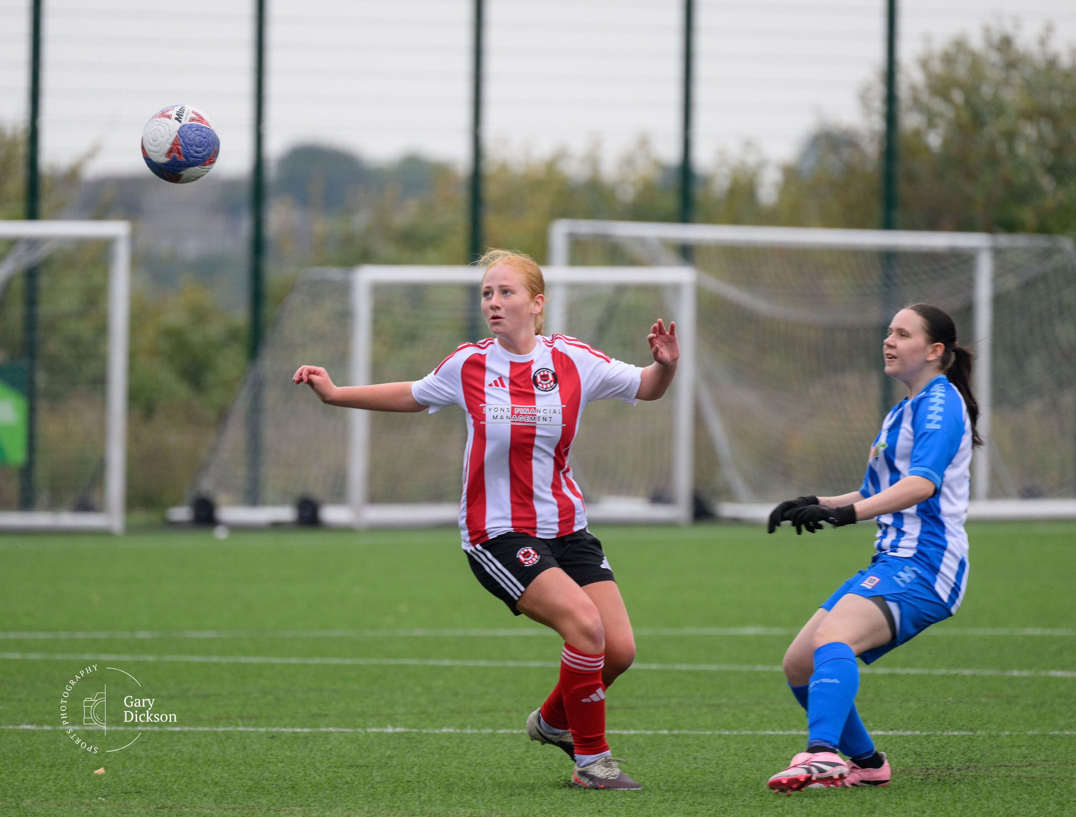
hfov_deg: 4.3
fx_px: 14267
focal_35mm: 457
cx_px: 447
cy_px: 409
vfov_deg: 3.3
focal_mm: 400
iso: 1800
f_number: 5.6
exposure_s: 1/1000
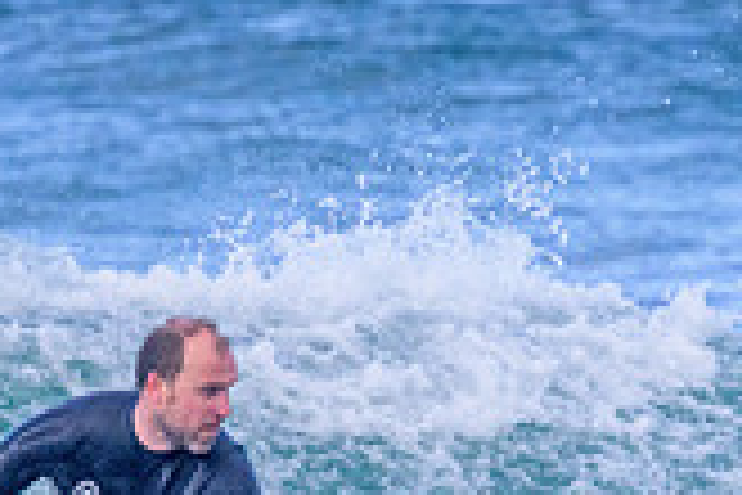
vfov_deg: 0.4
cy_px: 601
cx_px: 416
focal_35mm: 3416
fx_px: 70402
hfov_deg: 0.6
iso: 2000
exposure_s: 1/1600
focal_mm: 800
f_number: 11
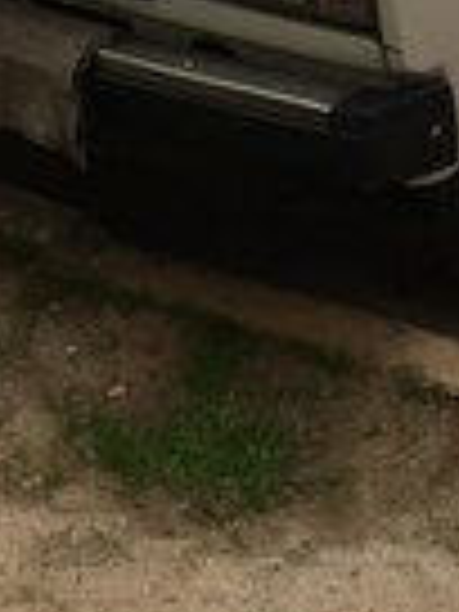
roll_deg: -0.3
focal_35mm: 106
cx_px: 432
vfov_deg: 17.2
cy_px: -220
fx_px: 1874
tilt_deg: -13.6
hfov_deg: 13.8
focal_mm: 4.15
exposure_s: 1/265
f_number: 2.2
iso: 32
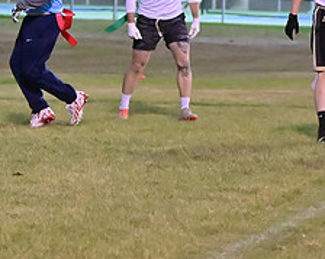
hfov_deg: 5.3
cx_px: -16
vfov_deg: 4.2
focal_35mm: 364
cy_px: 83
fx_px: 3500
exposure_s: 1/400
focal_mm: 100
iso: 6400
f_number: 4
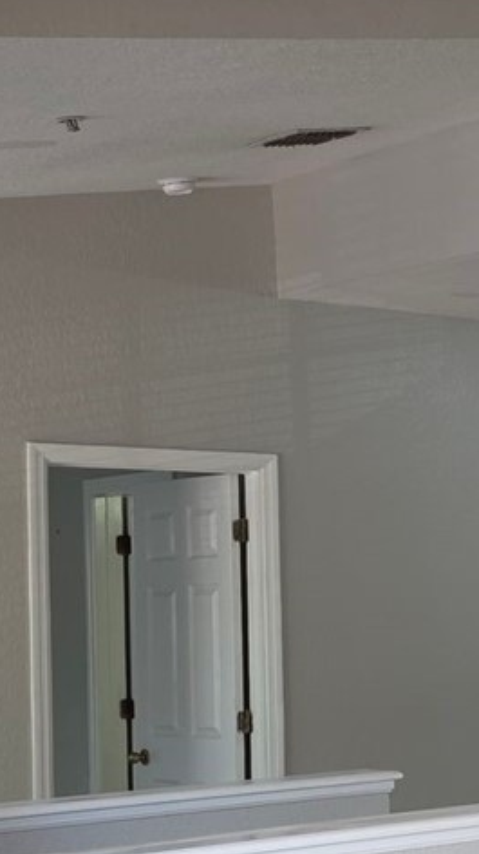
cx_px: 1030
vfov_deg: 24.8
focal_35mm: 85
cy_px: 597
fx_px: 1922
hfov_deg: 12.2
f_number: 1.7
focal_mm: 6.3
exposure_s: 1/120
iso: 125
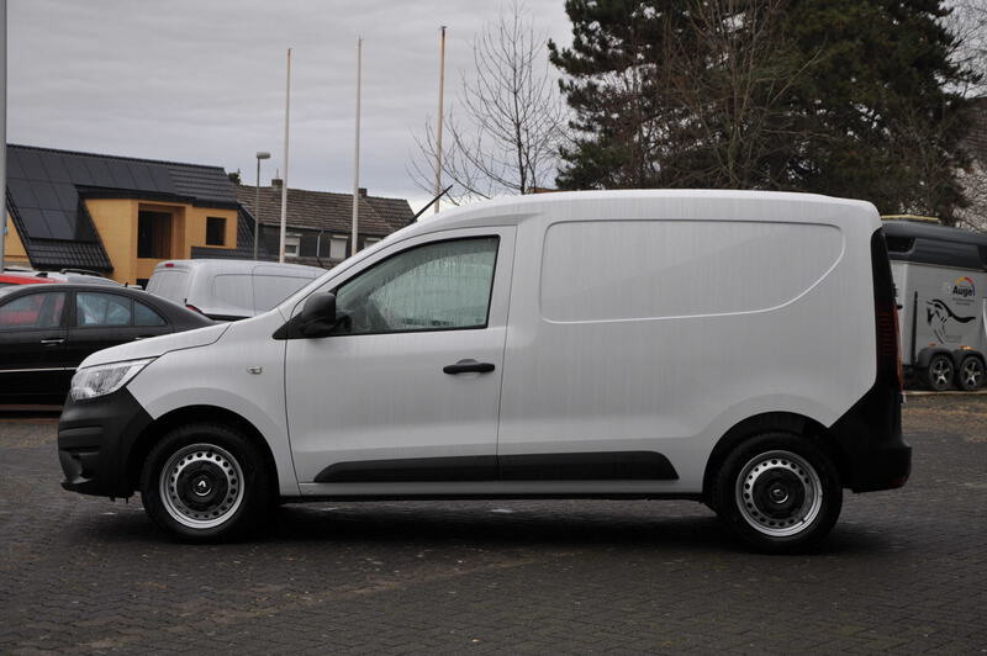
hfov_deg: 31.9
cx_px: 494
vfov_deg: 21.5
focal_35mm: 63
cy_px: 328
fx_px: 1726
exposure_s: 1/160
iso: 200
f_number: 6.3
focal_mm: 42
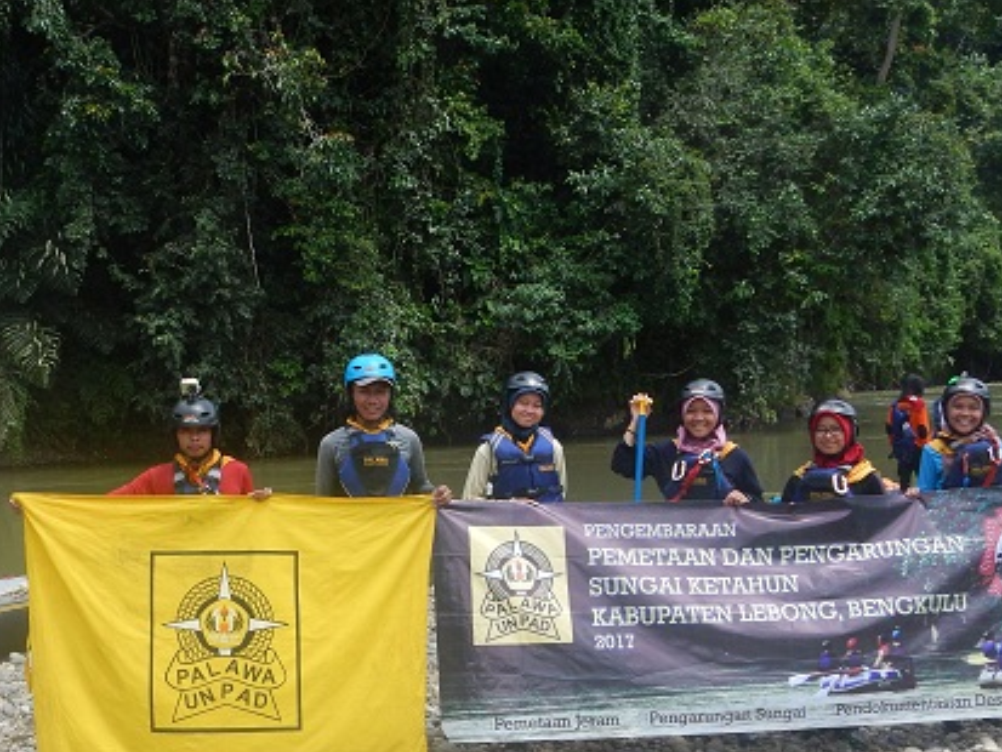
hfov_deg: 44.7
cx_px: 461
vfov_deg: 34.0
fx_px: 1216
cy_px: 508
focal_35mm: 42
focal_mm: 5
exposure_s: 1/500
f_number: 3.9
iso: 125
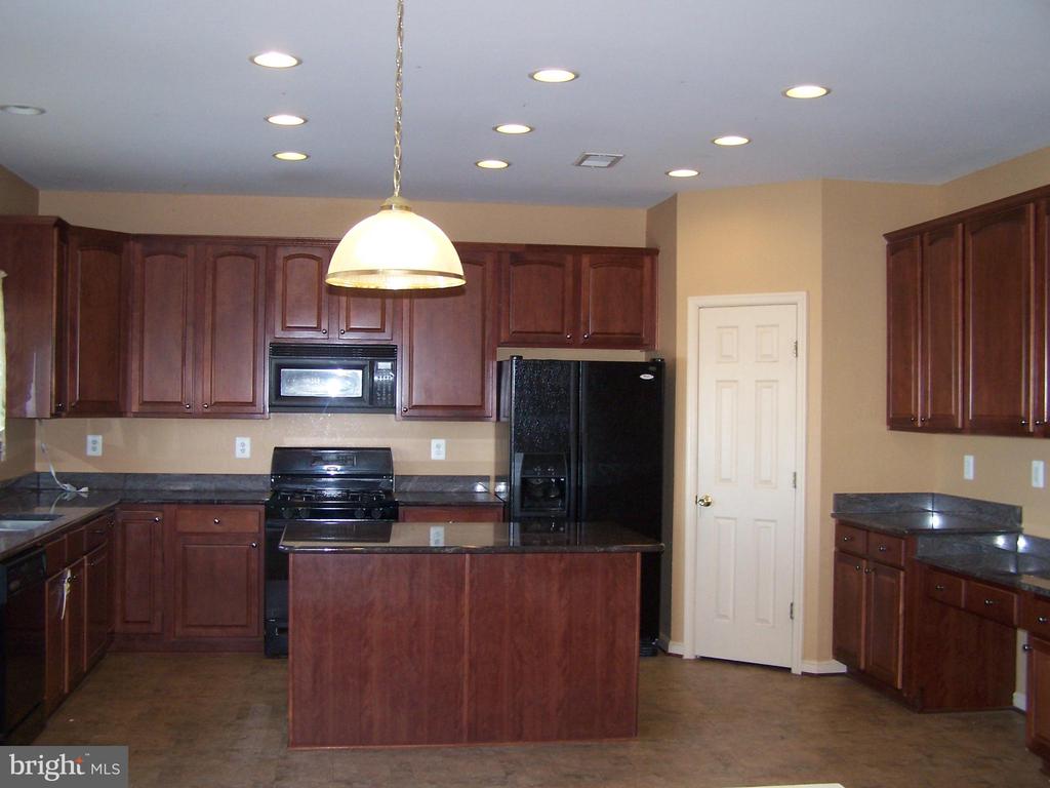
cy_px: 394
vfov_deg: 37.7
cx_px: 525
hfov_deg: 49.0
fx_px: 1153
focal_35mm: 38
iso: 140
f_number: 2.8
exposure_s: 1/60
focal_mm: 6.3
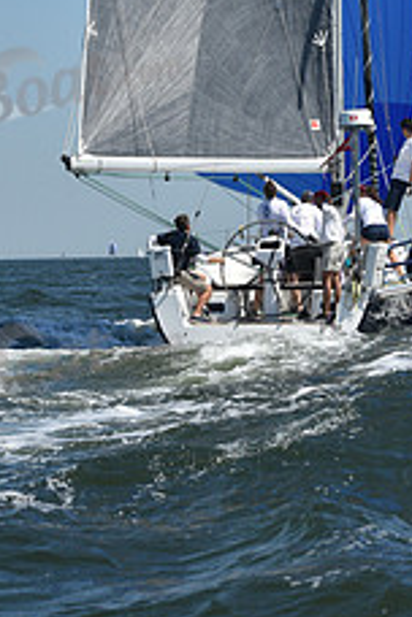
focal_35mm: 178
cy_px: -73
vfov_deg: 11.4
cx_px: 324
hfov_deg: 7.7
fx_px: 3055
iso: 250
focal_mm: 70
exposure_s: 1/1250
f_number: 8
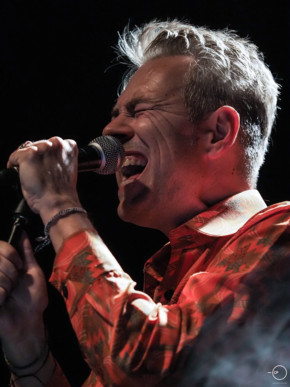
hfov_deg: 5.5
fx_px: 3016
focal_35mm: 270
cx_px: 145
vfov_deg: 7.3
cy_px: 194
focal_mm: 135
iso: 3200
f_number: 2.8
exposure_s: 1/200
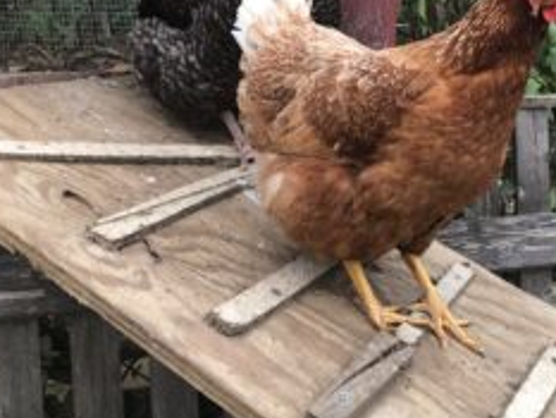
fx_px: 868
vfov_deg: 26.5
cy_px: 72
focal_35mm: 54
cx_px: 470
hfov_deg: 34.1
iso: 40
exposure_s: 1/20
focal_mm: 3.99
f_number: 1.8
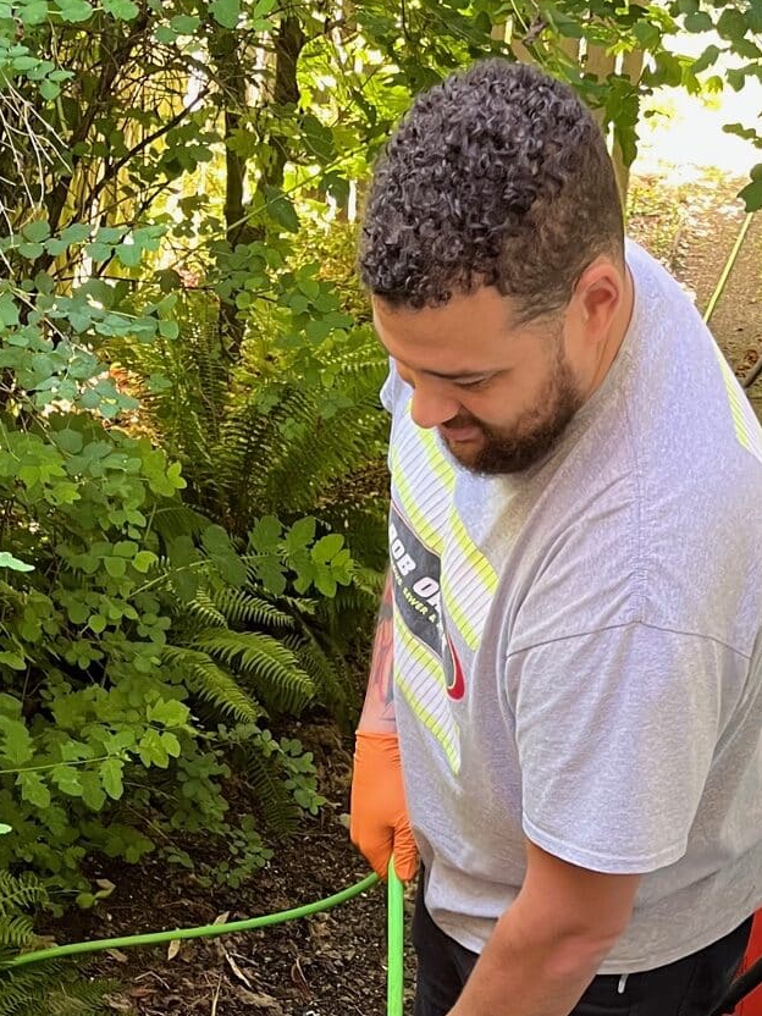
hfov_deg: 23.3
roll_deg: -2.2
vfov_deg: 27.8
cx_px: 331
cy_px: 1142
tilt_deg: -37.7
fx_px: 1849
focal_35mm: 63
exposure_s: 1/84
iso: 125
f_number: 1.6
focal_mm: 5.1
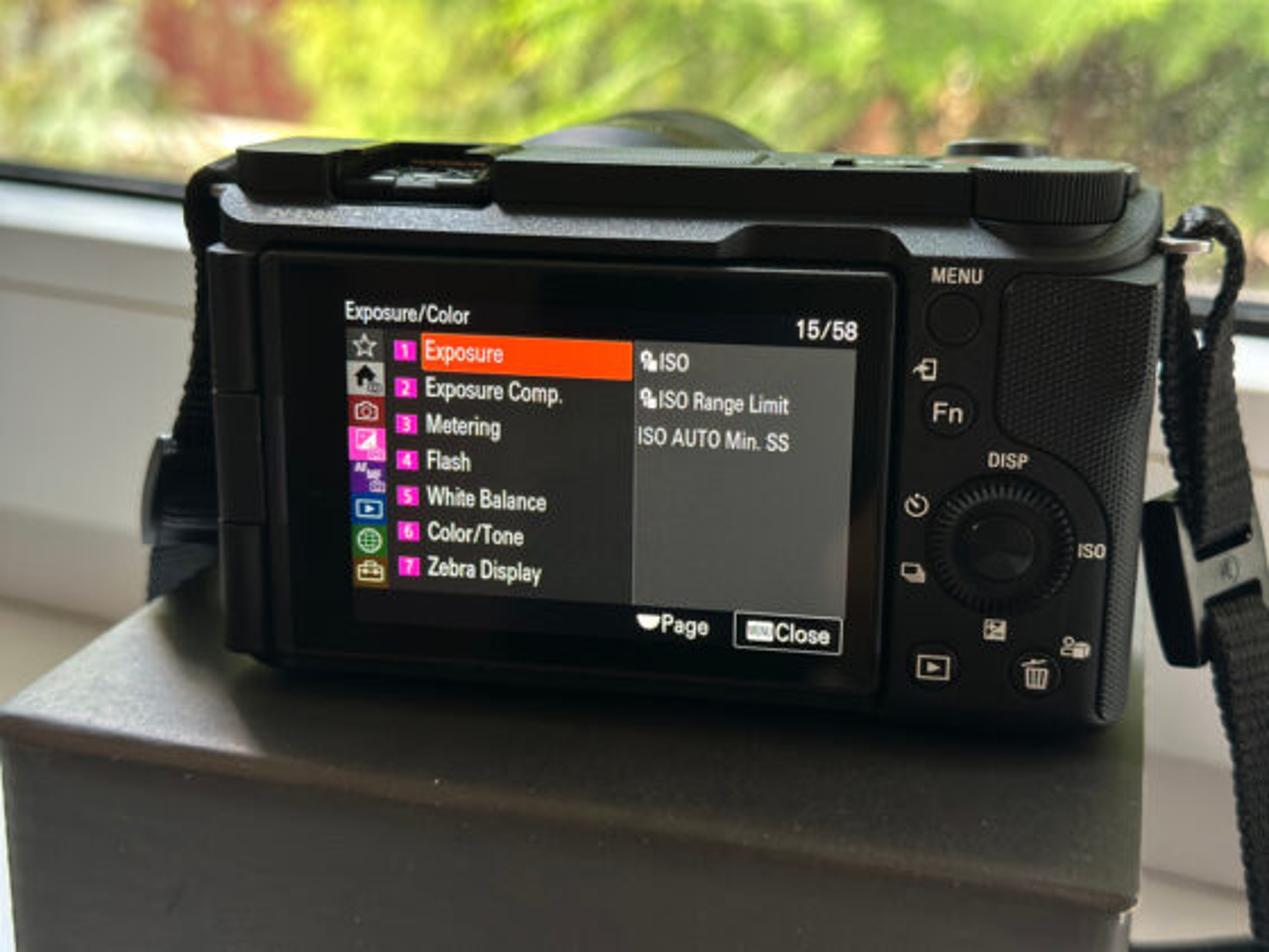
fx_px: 1760
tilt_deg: -16.9
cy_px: 476
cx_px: 634
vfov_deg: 30.3
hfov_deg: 39.7
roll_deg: -1.6
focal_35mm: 48
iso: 400
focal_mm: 6.86
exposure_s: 1/43
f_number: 1.78
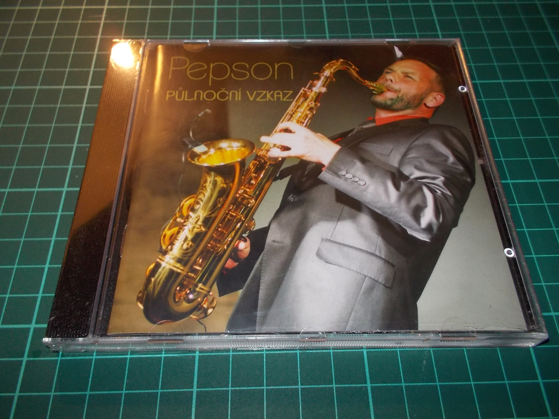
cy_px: 210
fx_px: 468
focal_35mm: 29
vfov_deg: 48.2
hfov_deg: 61.7
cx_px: 280
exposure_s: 1/30
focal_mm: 4.1
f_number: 3.3
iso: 200
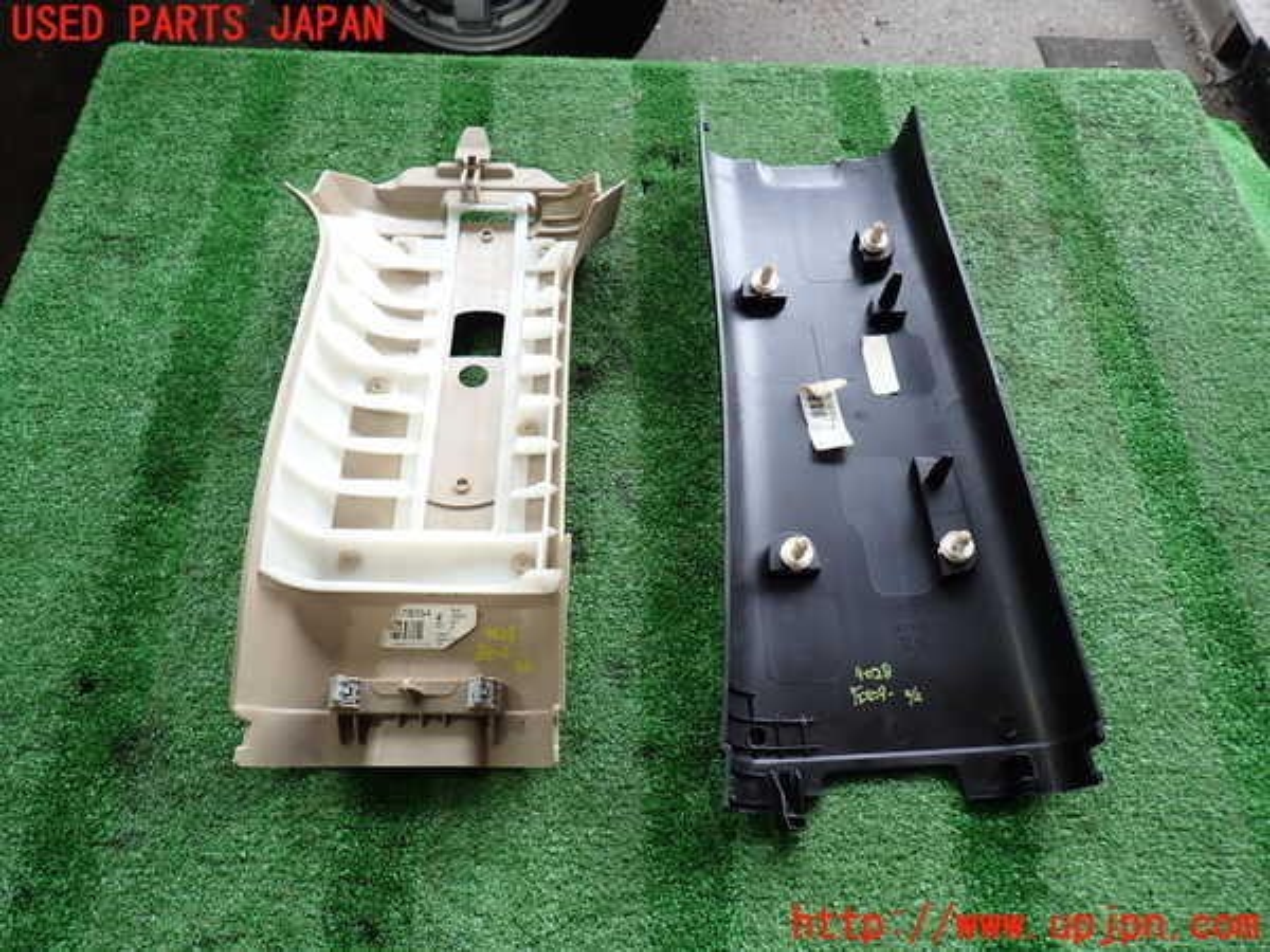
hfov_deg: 69.4
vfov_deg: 54.9
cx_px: 635
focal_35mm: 25
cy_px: 476
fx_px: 917
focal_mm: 4.5
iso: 100
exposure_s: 1/100
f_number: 2
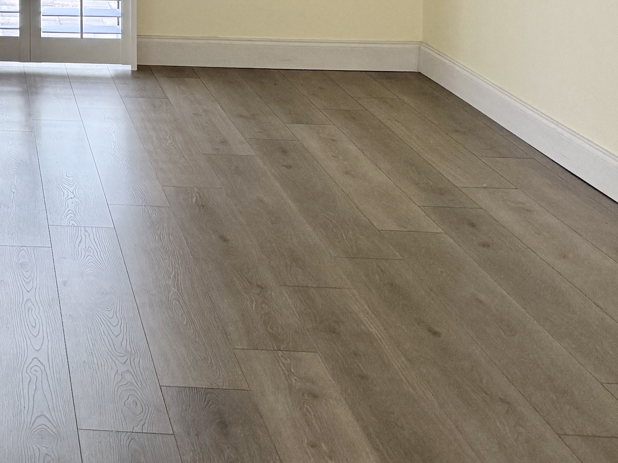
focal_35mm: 71
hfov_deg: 24.3
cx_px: -162
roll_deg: +0.0
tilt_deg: -1.3
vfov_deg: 18.7
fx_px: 1267
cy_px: -192
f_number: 1.78
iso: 200
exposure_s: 1/94
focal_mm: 6.76
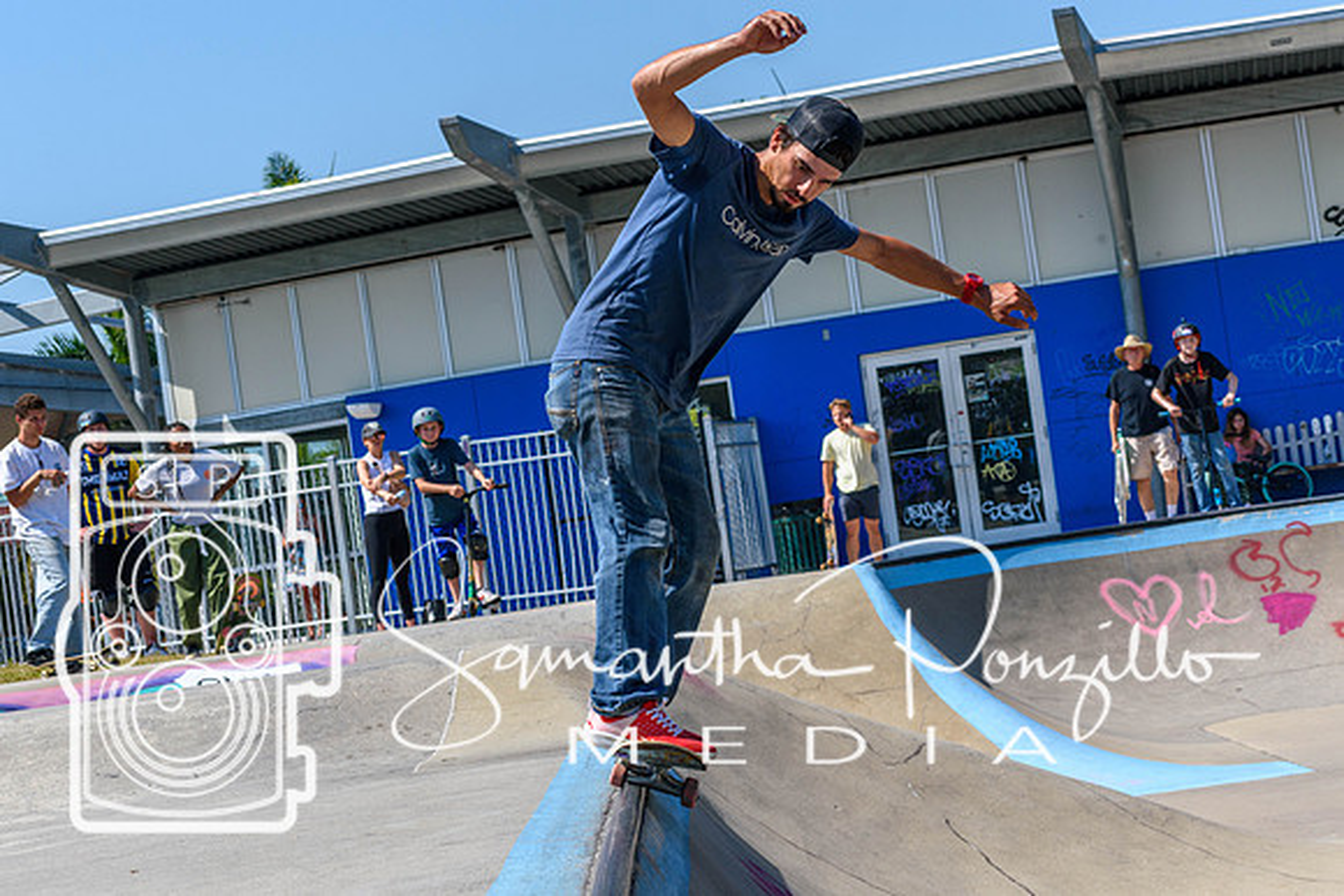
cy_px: 448
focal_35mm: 105
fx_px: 3921
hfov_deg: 19.5
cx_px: 672
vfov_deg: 13.0
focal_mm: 70
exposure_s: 1/800
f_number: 7.1
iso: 200
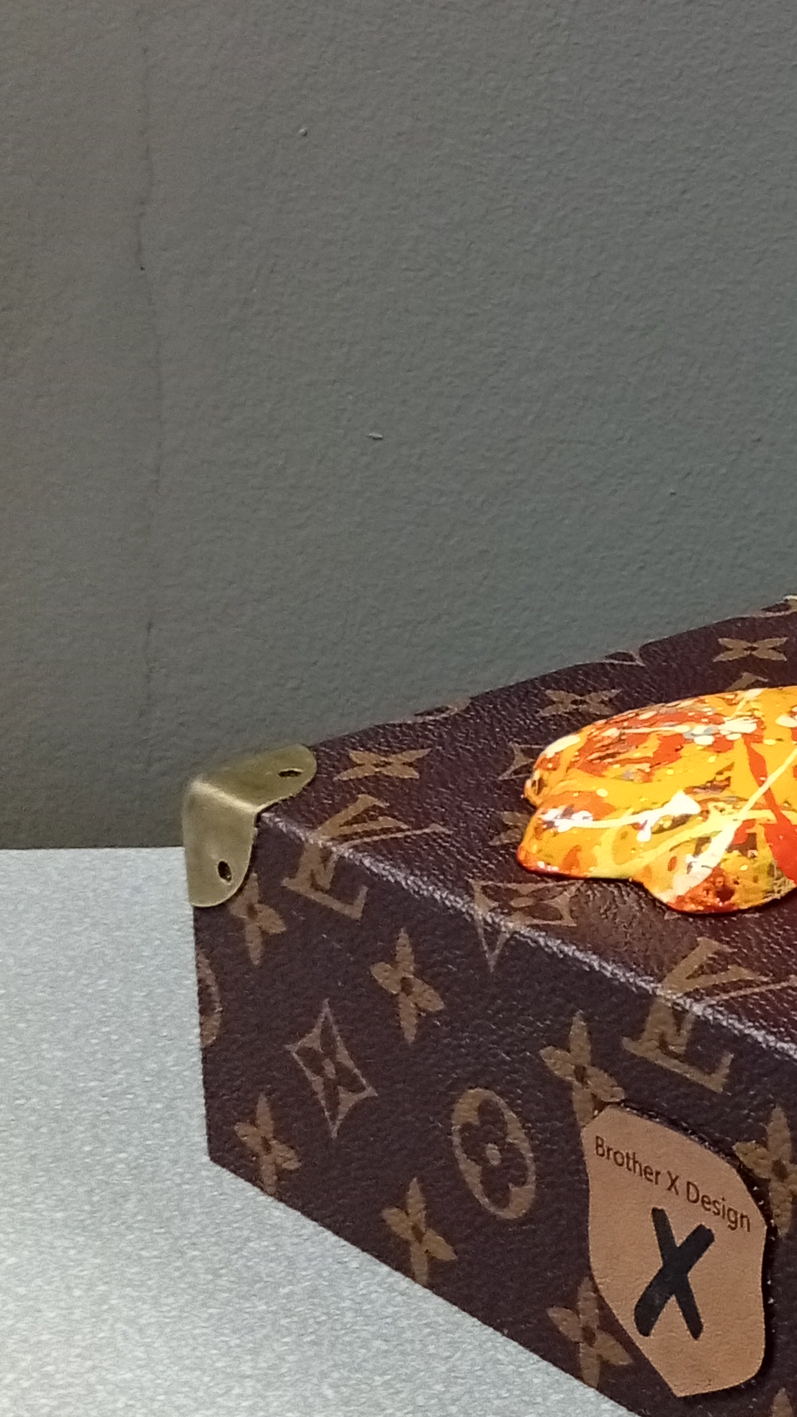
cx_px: 1031
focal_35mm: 69
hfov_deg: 16.5
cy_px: 394
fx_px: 2592
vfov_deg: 30.2
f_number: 1.8
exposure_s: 1/33.3
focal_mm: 3.84
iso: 460
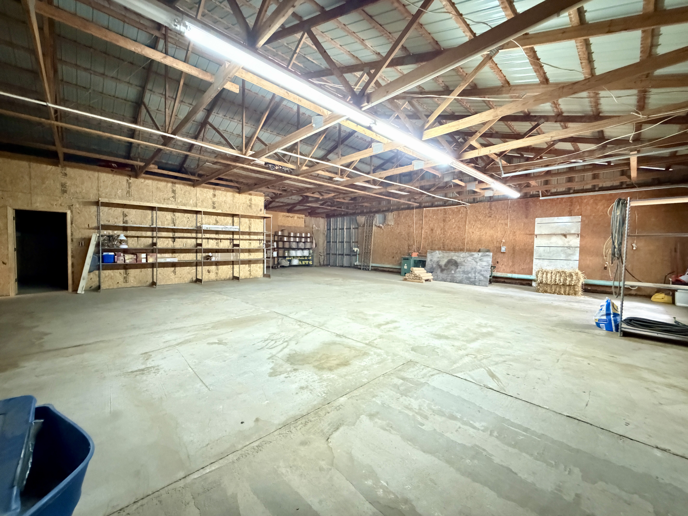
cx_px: 344
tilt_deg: -3.0
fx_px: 278
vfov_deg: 85.7
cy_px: 258
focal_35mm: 14
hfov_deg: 102.1
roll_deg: -1.4
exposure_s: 1/30
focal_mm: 2.22
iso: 2500
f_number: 2.2
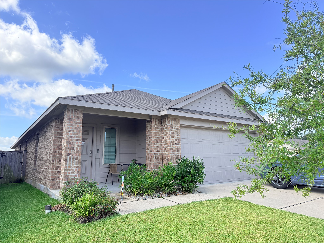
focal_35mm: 24
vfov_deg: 56.8
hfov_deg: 71.6
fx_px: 225
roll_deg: +1.0
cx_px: 162
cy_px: 122
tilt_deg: +10.1
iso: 100
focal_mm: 6.76
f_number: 1.78
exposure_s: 1/1122
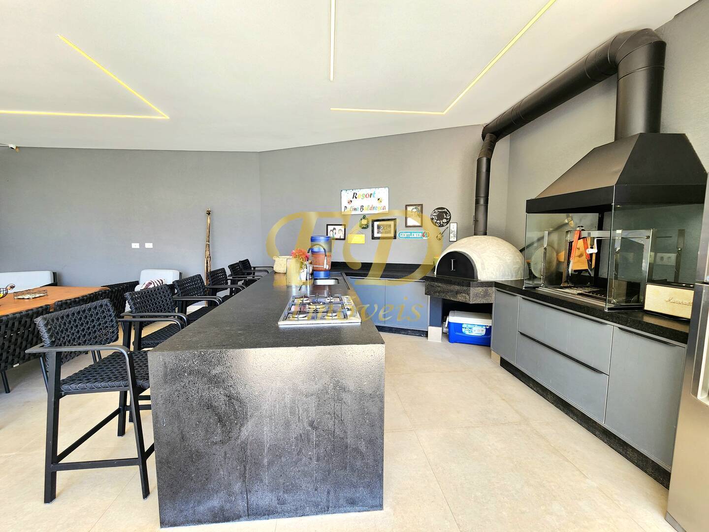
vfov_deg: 89.9
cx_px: 354
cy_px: 266
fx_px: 266
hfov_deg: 106.2
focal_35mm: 13
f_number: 2.2
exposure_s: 1/60.2
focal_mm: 2.2
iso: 50
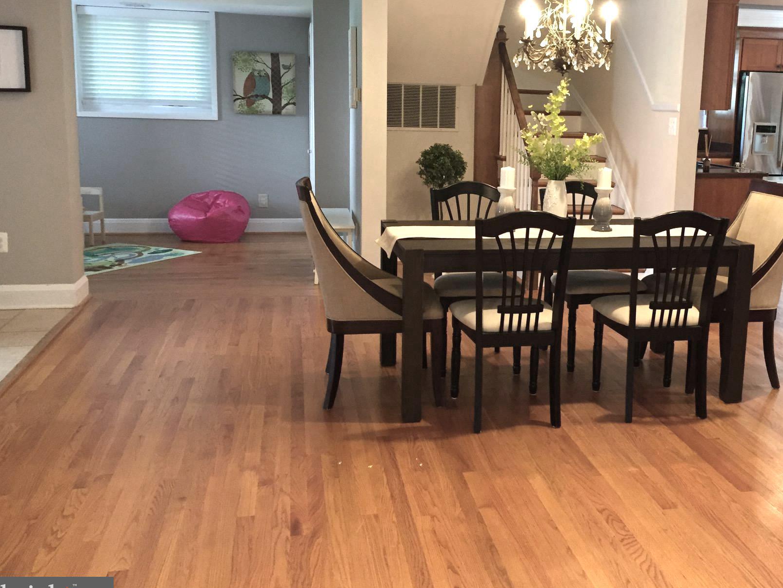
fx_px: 837
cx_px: 491
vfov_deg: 38.5
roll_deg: -2.5
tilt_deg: -8.8
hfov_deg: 49.6
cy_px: 242
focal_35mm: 37
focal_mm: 4.15
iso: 200
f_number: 2.2
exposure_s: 1/30
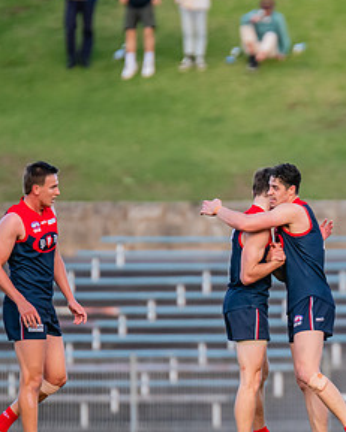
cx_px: 325
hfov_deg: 1.6
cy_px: 290
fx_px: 12717
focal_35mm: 993
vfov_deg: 1.9
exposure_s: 1/1250
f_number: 4
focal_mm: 420
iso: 1800
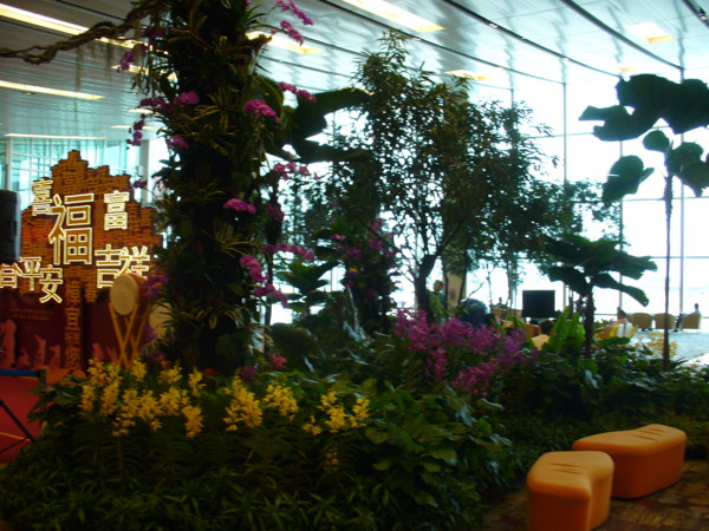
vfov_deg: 38.7
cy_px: 266
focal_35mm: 37
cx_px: 354
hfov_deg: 50.1
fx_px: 758
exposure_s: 1/40
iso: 100
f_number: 2.8
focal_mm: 6.1
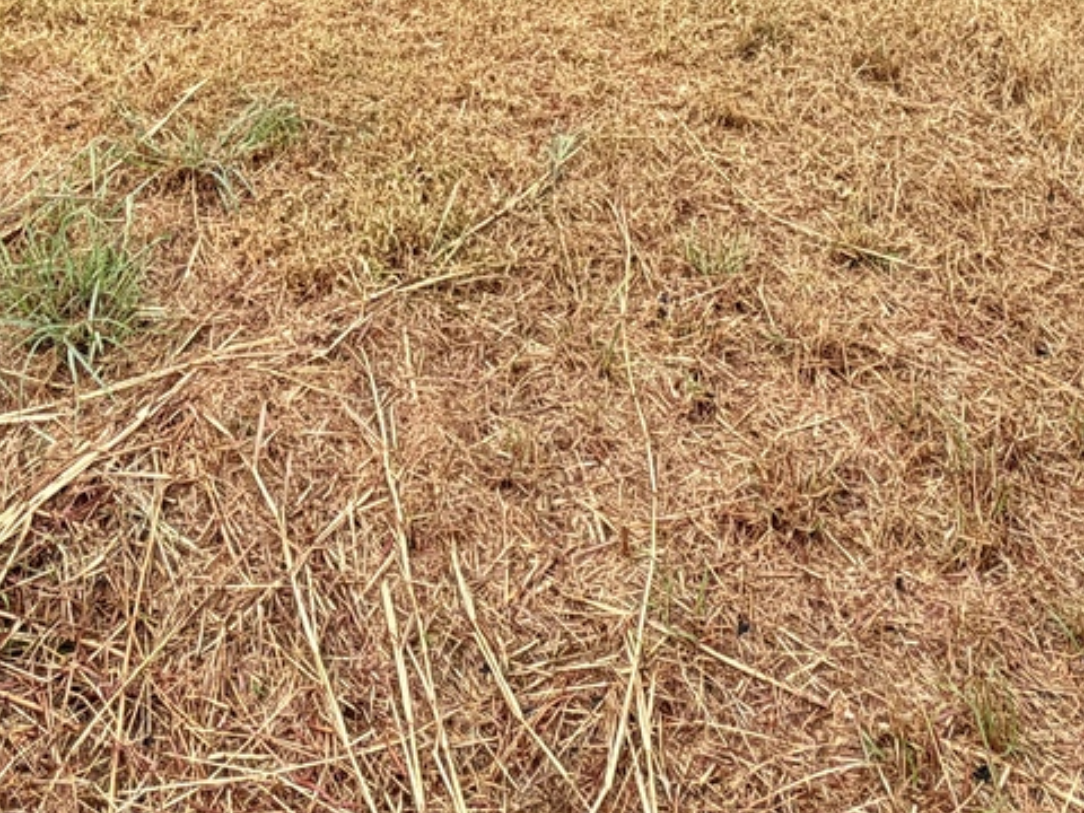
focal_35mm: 42
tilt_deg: -8.4
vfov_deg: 26.0
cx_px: 361
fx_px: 1315
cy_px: -388
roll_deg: +1.1
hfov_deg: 44.1
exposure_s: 1/176
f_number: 2.2
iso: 40
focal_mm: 2.22
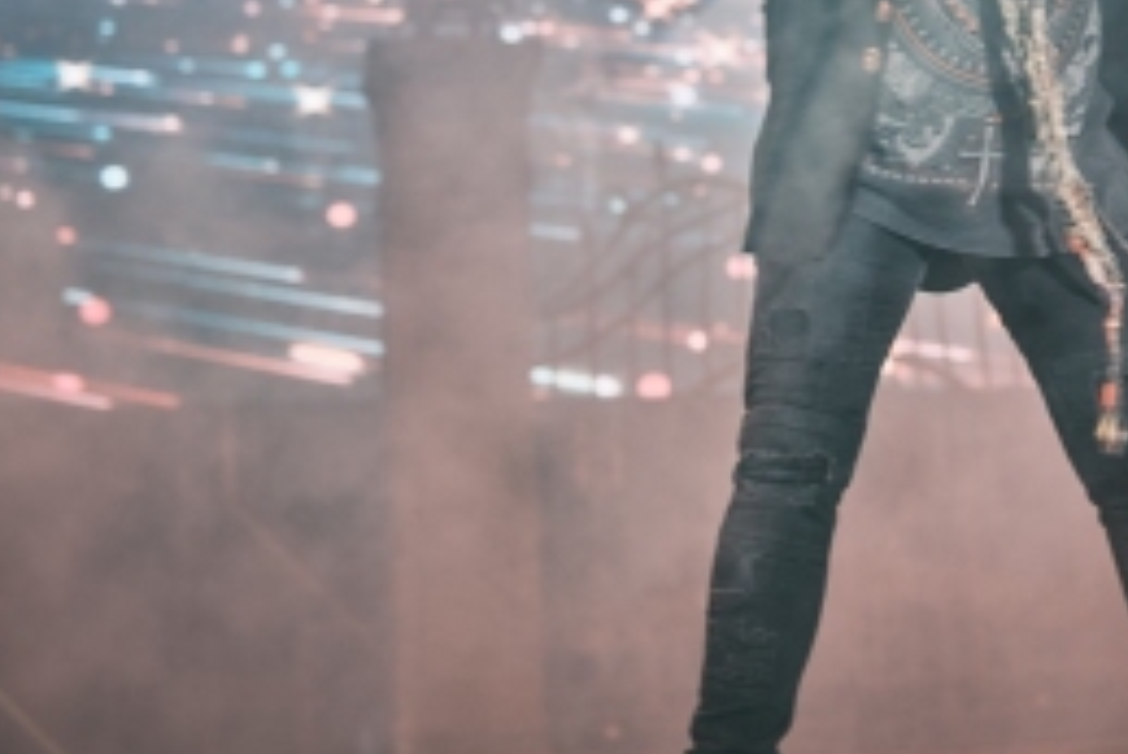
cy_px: -44
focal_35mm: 95
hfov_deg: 21.1
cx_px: 984
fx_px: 2978
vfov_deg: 14.1
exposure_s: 1/125
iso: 800
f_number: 1.6
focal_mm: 27
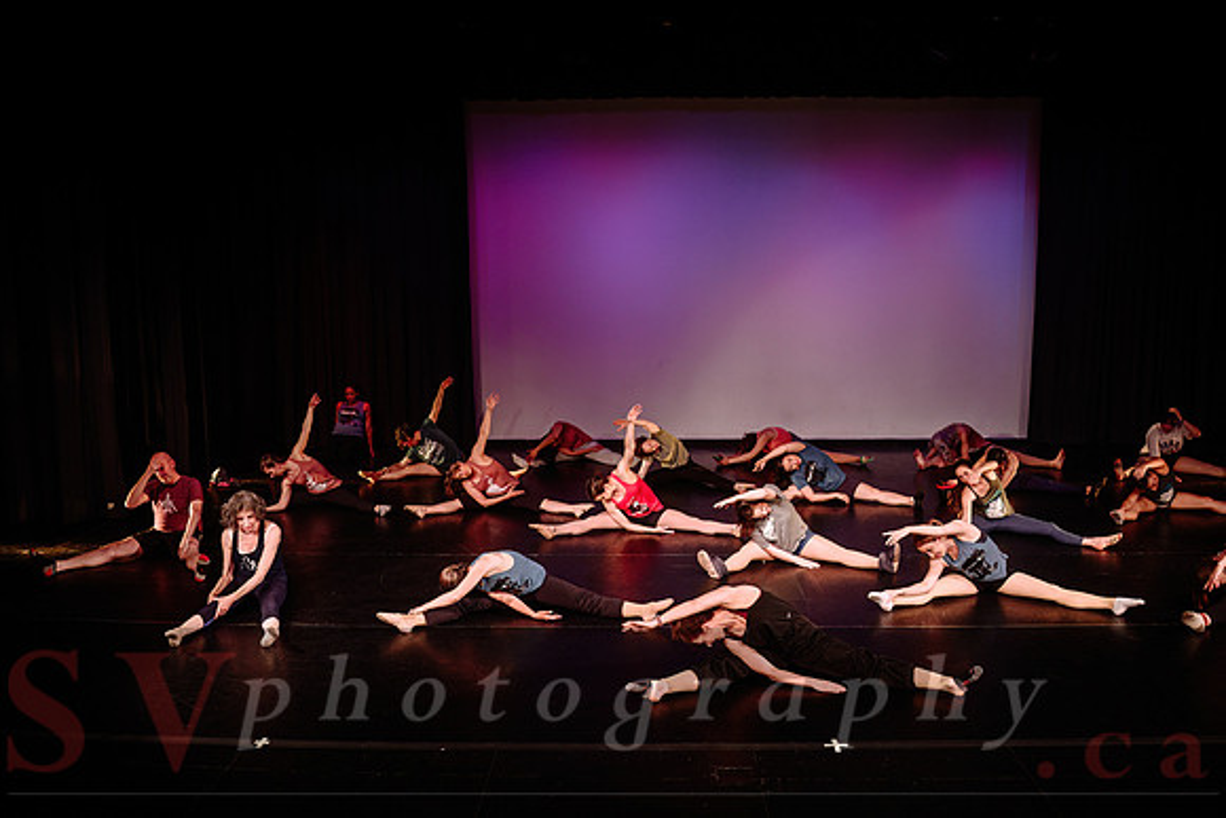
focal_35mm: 28
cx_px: 613
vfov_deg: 46.4
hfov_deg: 65.5
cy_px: 409
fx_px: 954
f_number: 2
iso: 1000
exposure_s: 1/320
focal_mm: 28
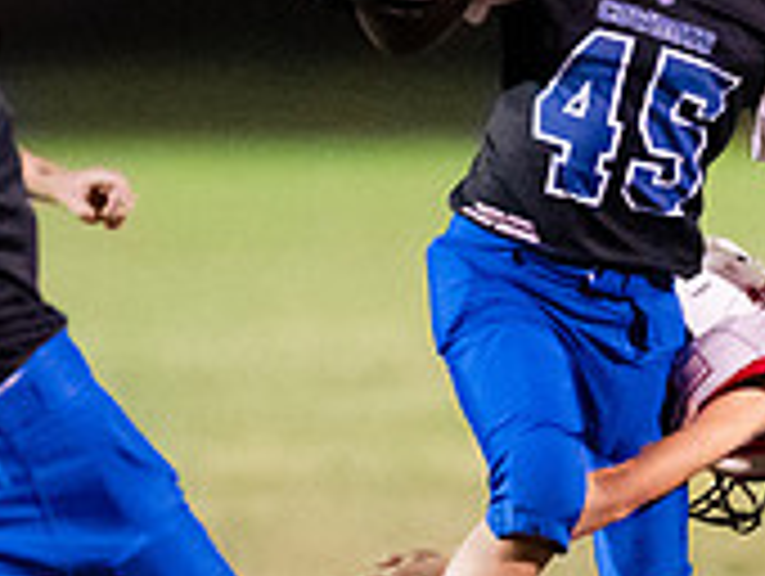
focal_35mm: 1079
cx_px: 641
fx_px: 23879
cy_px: 159
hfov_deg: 1.8
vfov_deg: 1.4
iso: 5000
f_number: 1.8
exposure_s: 1/1000
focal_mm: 135
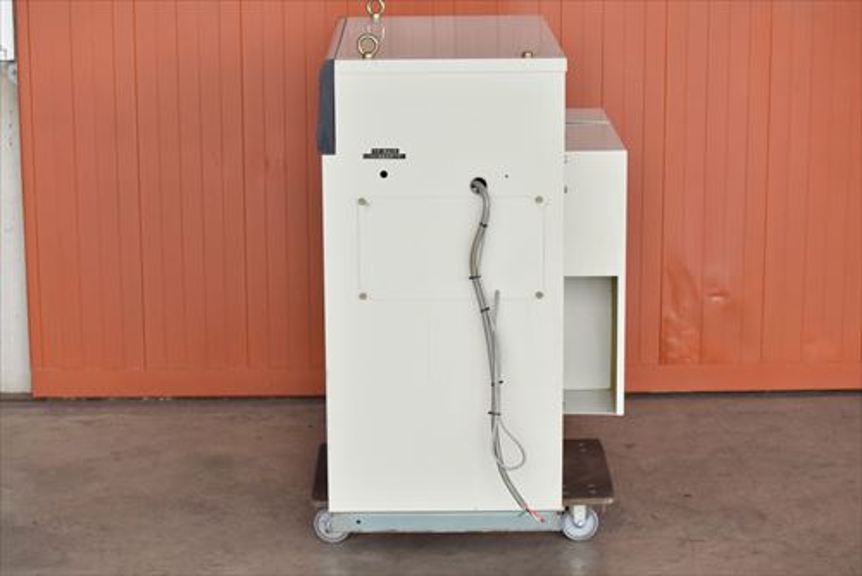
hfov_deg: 24.6
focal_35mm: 82
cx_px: 431
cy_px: 288
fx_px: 1976
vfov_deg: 16.6
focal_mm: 55
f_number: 6.3
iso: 1250
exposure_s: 1/640
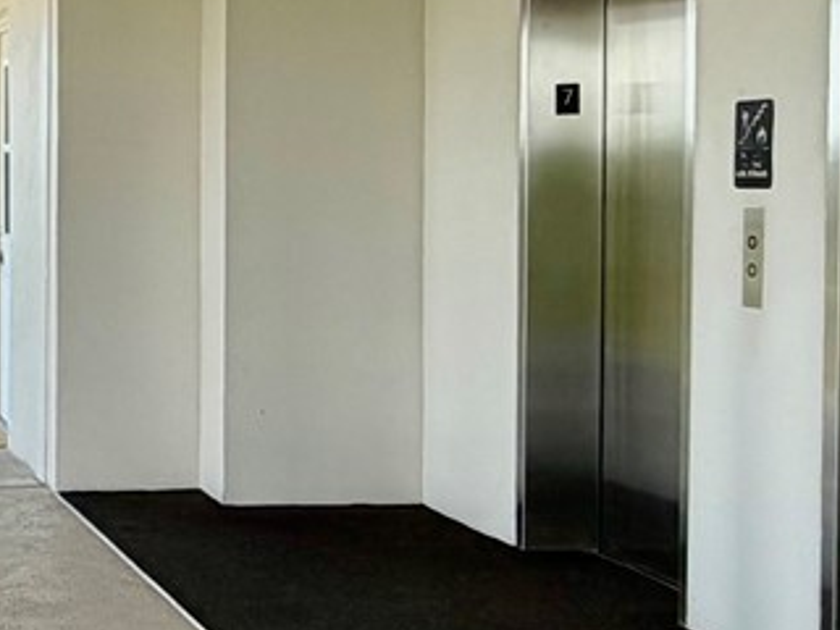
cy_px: 242
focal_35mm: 70
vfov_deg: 21.0
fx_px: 1699
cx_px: -344
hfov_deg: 23.4
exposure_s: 1/224
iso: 50
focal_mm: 2.22
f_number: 2.2
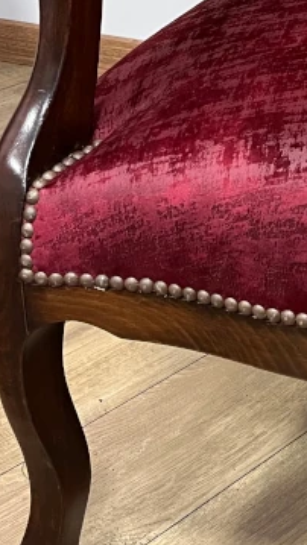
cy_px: -56
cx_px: 451
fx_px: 1143
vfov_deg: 25.0
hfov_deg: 14.4
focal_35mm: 79
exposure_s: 1/60
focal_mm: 5.1
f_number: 1.6
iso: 250
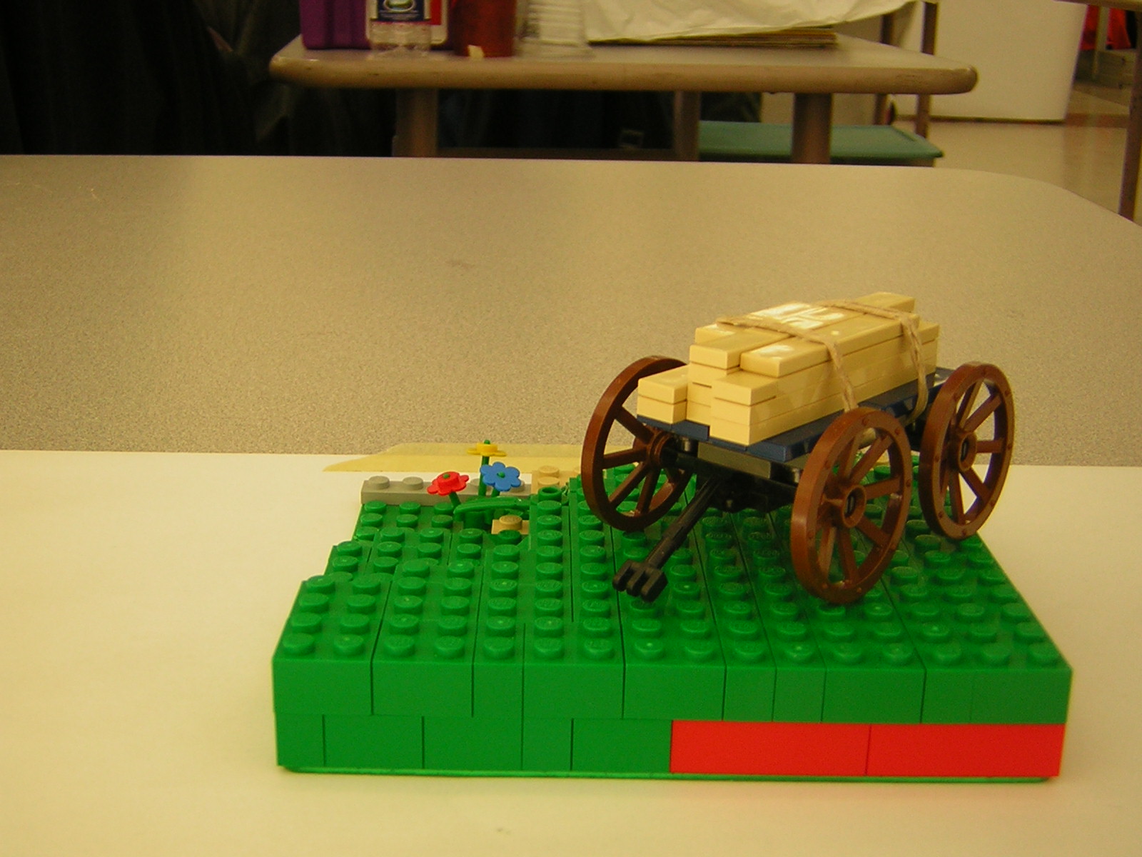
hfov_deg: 40.4
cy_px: 428
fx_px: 1551
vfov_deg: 30.9
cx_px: 571
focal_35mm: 47
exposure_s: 1/13
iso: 50
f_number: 2.9
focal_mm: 6.1
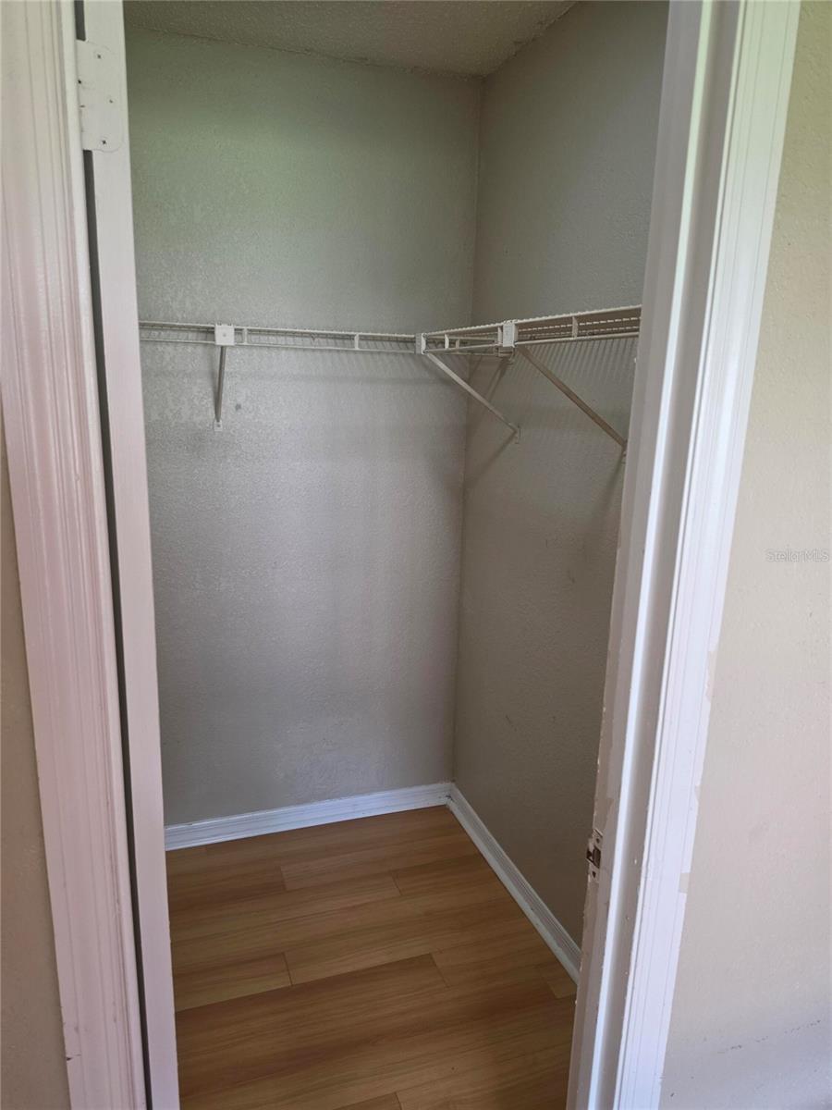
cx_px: 416
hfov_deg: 58.9
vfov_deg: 73.9
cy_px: 555
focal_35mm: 23
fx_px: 737
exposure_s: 1/120
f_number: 1.4
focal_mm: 6.5
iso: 160
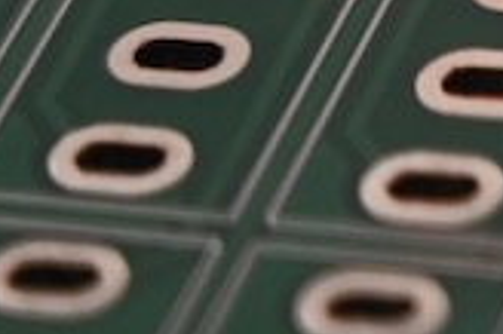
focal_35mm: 548
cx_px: 1846
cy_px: -294
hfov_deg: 3.6
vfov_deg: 2.5
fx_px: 7649
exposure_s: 1/125
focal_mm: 70
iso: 1250
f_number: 4
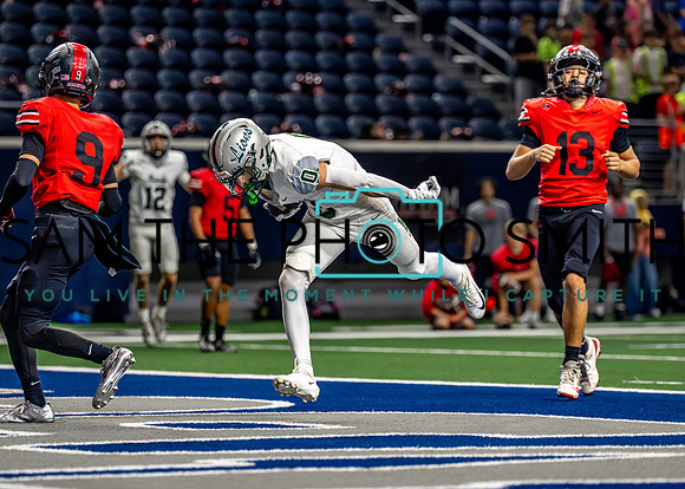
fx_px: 4666
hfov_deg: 8.4
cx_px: 399
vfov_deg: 6.0
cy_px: 265
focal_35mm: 240
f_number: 2.8
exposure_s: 1/2000
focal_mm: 153
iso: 5000
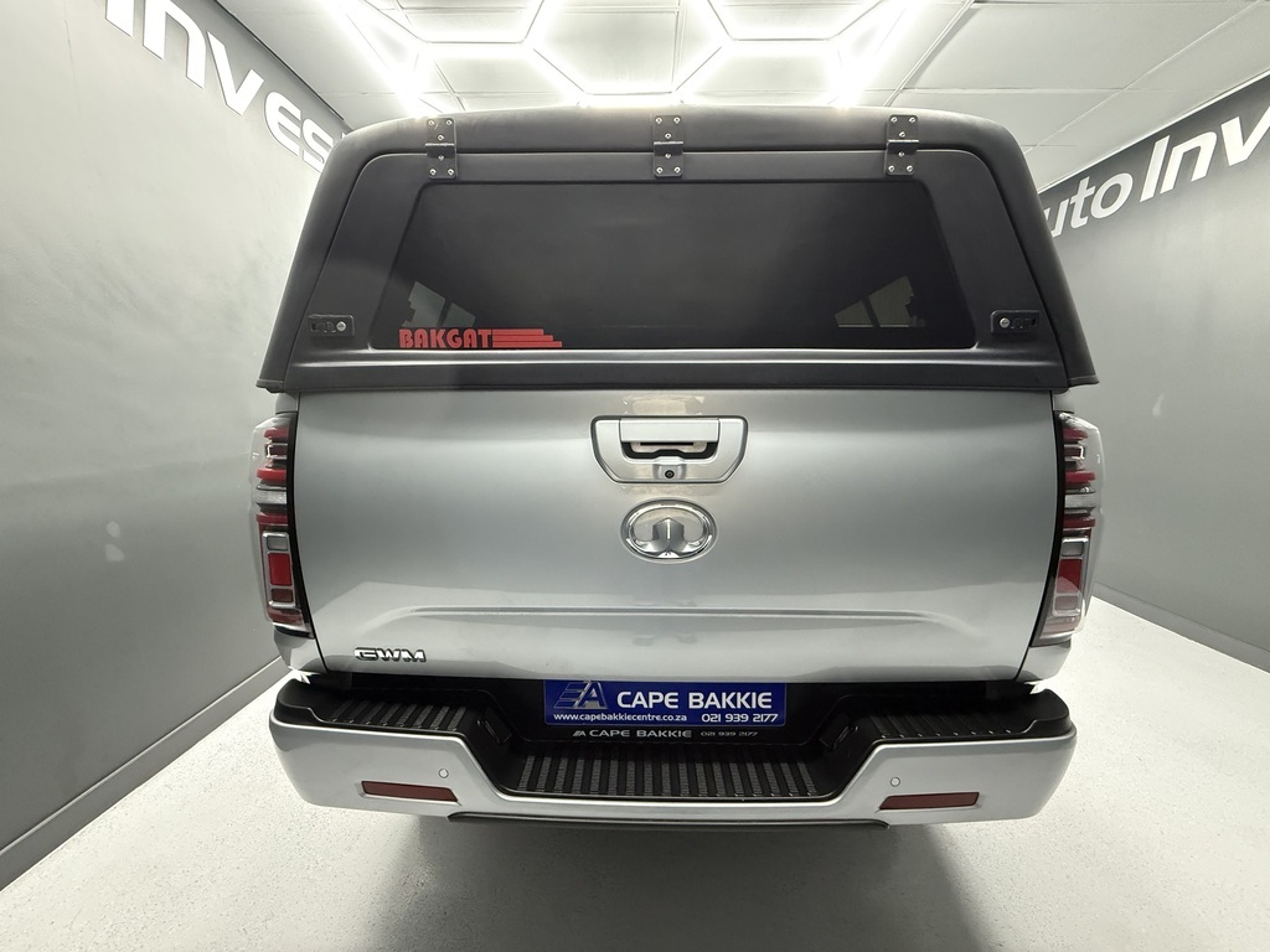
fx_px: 514
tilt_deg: -7.8
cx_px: 635
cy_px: 476
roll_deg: +0.1
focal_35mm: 14
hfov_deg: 102.1
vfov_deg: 85.7
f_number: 2.2
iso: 800
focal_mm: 2.22
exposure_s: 1/50
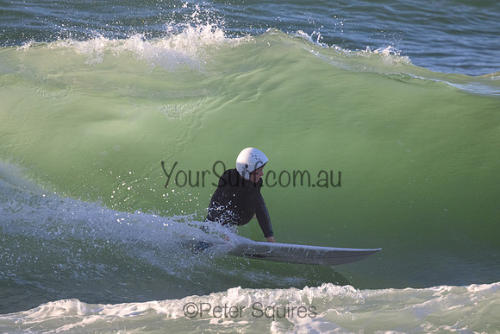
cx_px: 250
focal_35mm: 800
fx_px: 11113
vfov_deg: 1.7
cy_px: 167
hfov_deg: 2.6
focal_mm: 800
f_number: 11
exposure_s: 1/2000
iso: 3600
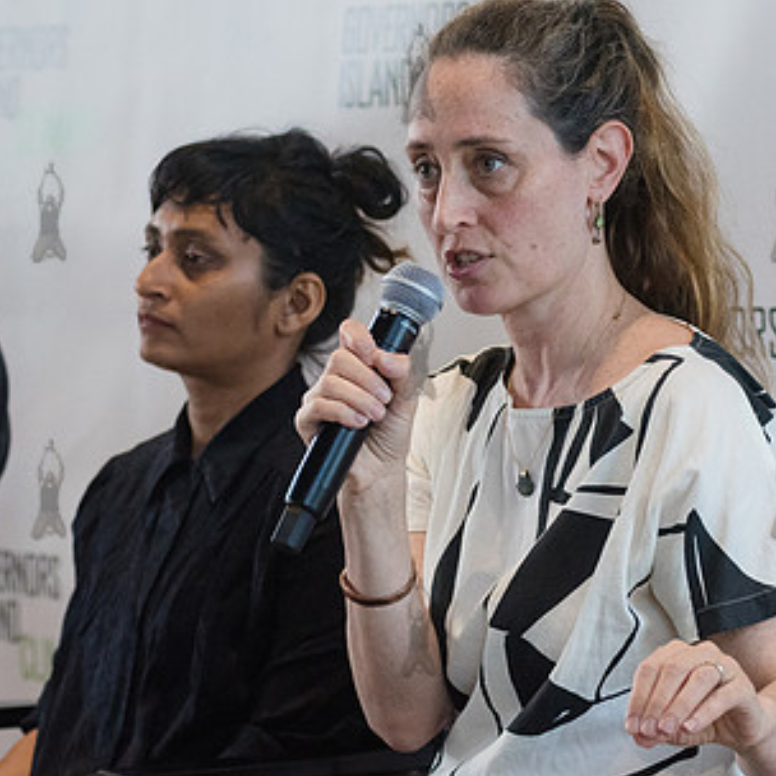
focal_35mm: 197
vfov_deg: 8.9
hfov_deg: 8.9
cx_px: 491
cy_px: 299
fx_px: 4996
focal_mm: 92
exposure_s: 1/320
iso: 4000
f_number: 4
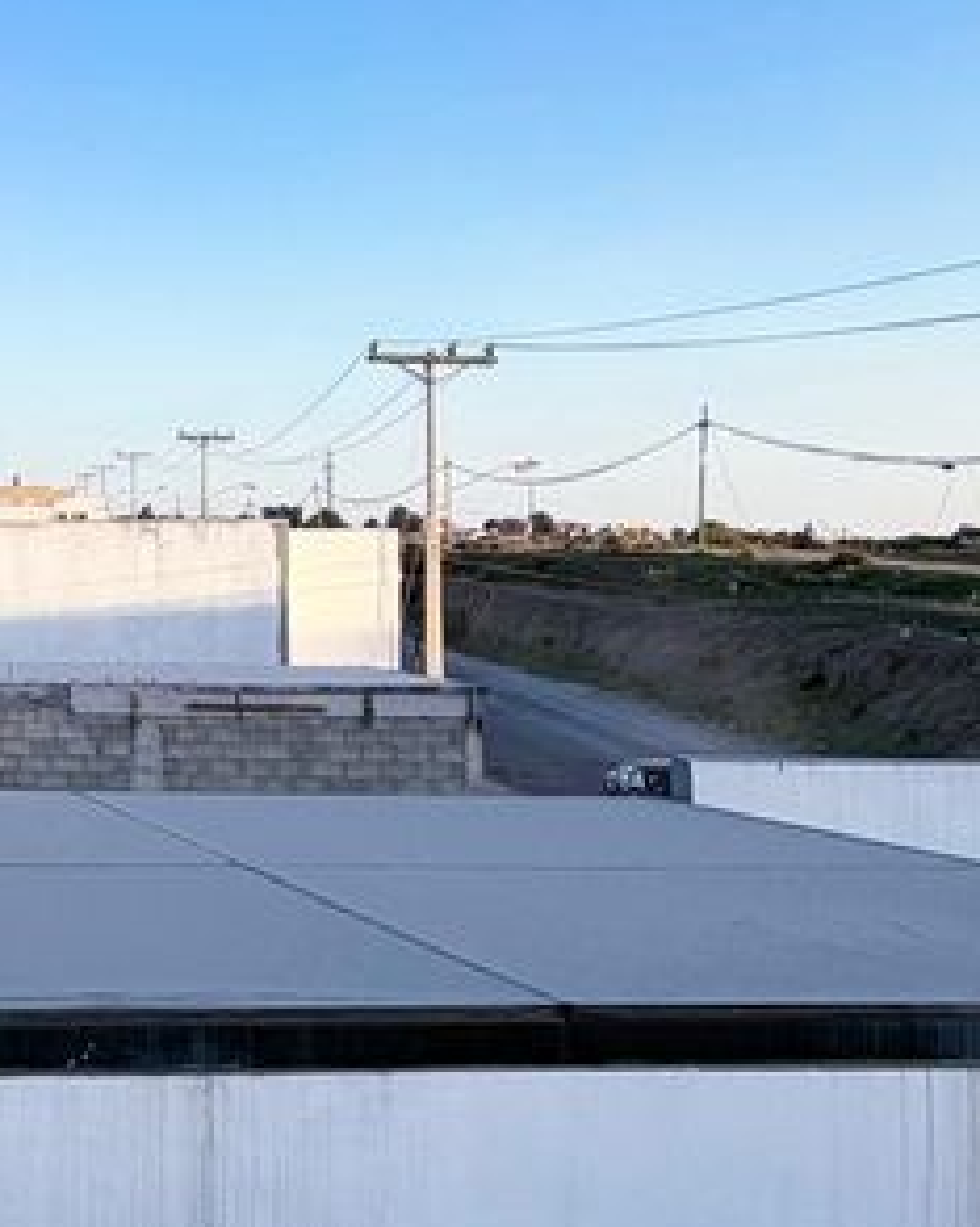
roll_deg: +0.2
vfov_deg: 33.6
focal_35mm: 56
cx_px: -532
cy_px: 553
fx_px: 2032
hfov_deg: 22.0
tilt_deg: +2.5
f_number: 2.2
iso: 50
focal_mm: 2.22
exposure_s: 1/30
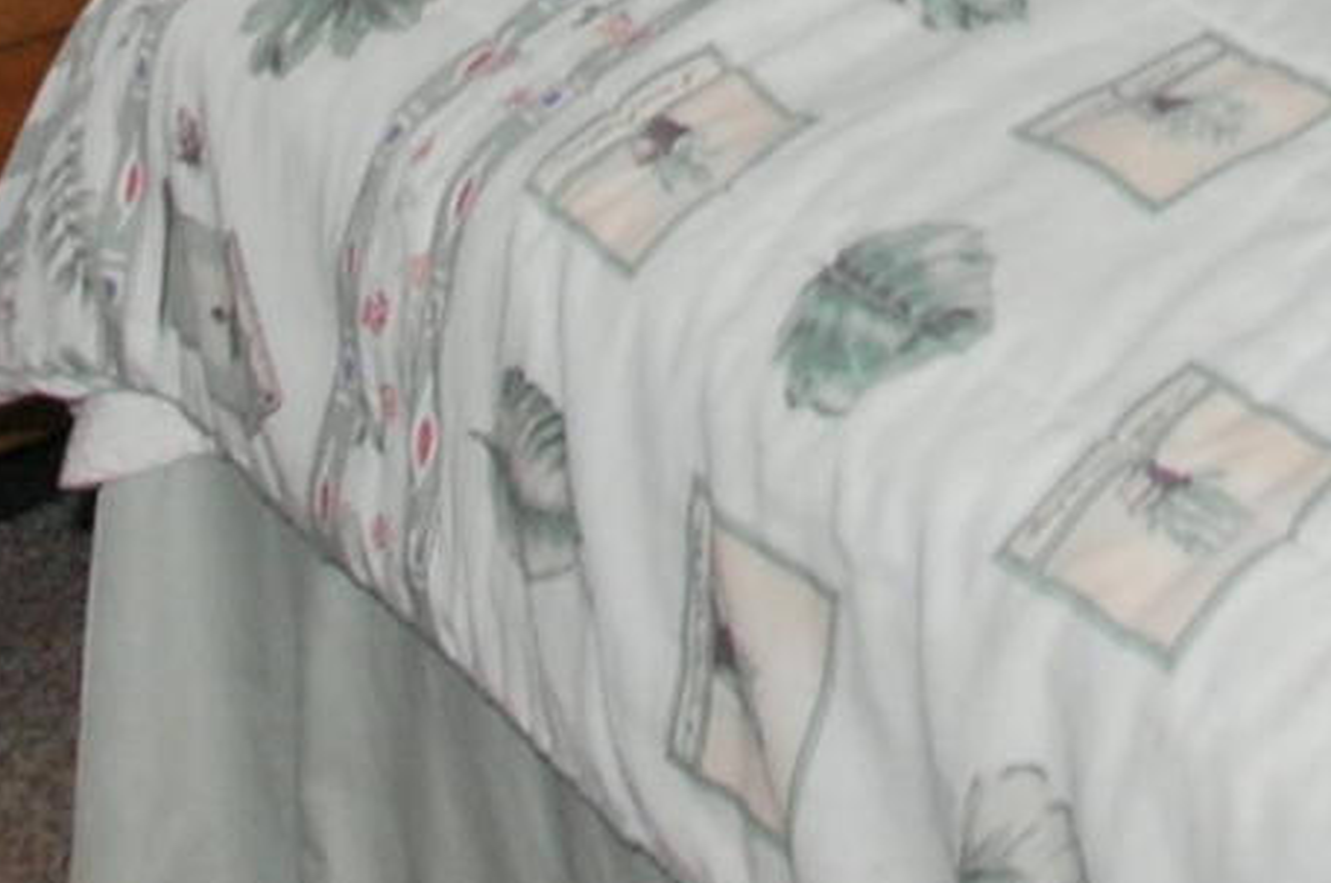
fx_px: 3655
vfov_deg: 10.9
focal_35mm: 99
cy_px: -1468
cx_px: 1509
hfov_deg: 19.6
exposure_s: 1/60
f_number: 4
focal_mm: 10
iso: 400
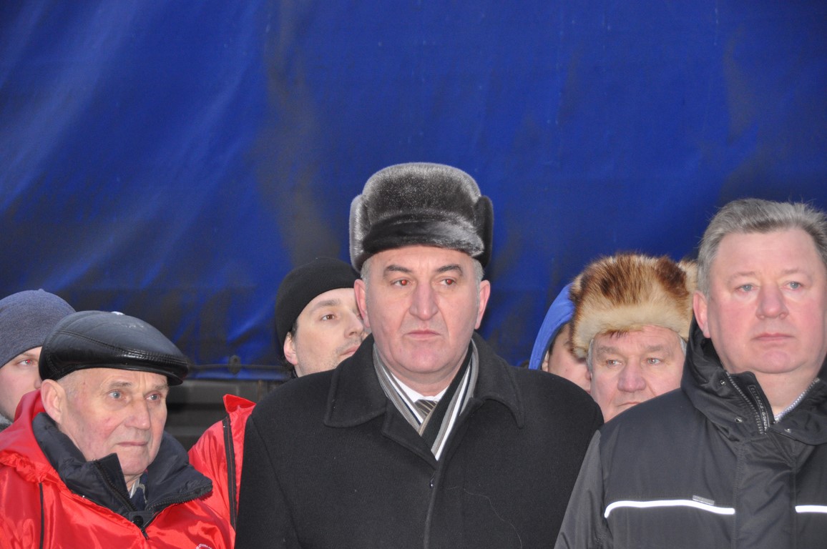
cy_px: 274
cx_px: 414
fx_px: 2581
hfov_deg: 18.2
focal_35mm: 112
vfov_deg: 12.1
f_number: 5
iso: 800
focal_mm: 75
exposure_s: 1/60
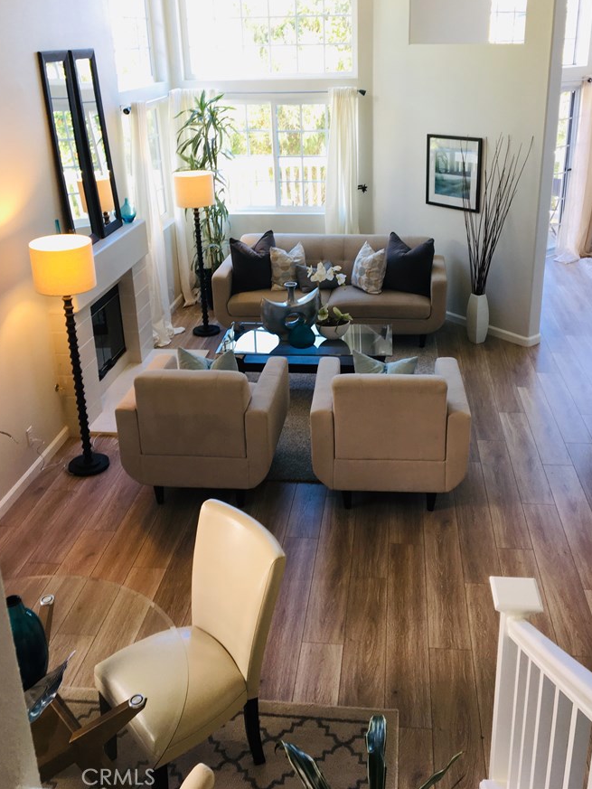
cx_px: 319
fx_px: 775
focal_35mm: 34
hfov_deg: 41.8
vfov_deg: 53.7
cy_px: 327
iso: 32
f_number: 2.2
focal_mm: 4.15
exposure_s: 1/30
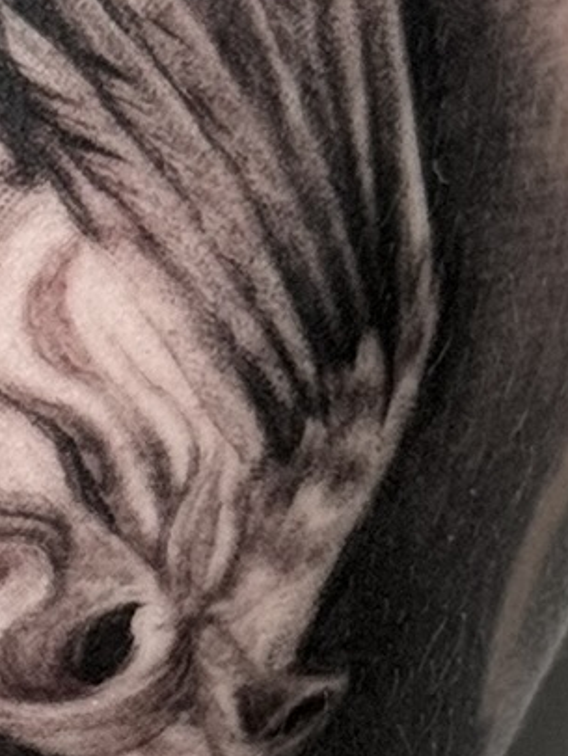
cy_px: 1216
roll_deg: -42.2
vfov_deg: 8.0
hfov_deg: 6.1
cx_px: -361
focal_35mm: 242
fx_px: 5289
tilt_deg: -4.5
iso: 250
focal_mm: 6.76
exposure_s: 1/60
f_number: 1.78
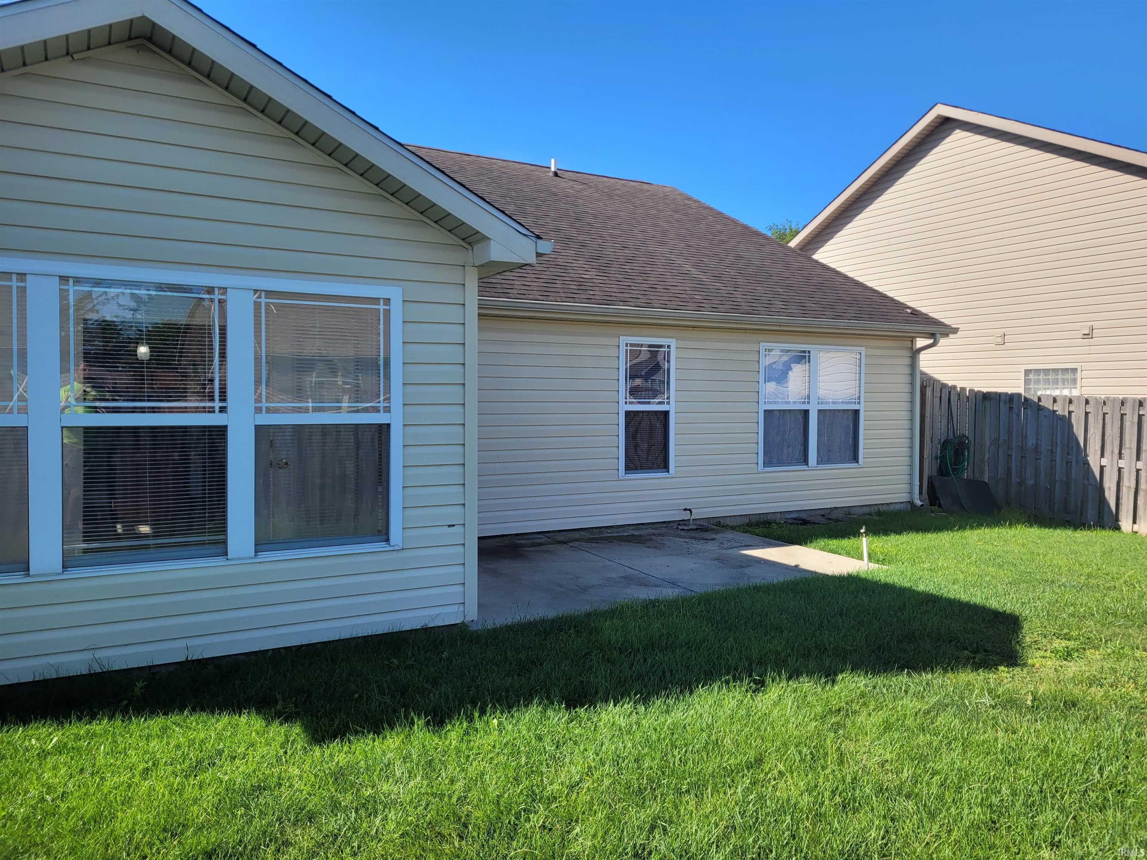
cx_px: 574
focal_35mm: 26
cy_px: 430
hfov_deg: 67.3
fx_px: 862
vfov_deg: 53.1
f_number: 1.8
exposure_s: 1/1468
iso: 40
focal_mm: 5.4
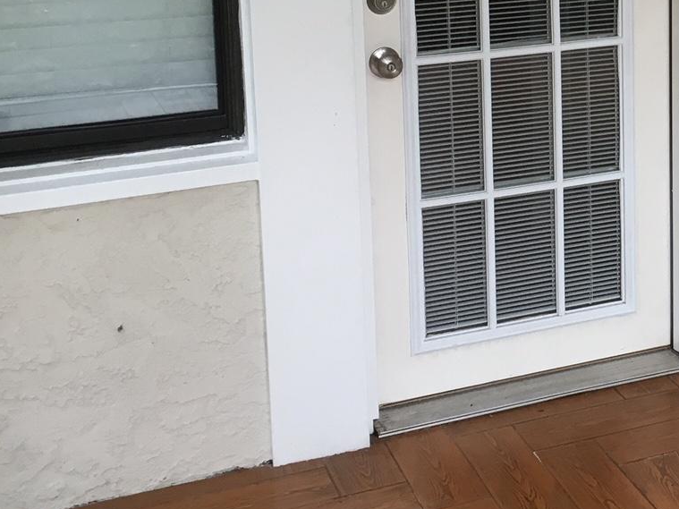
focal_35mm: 77
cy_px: -4
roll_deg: +0.3
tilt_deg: -9.3
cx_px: 727
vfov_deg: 18.6
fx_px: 1510
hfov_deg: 23.9
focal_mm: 4.15
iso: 25
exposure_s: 1/40
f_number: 2.2
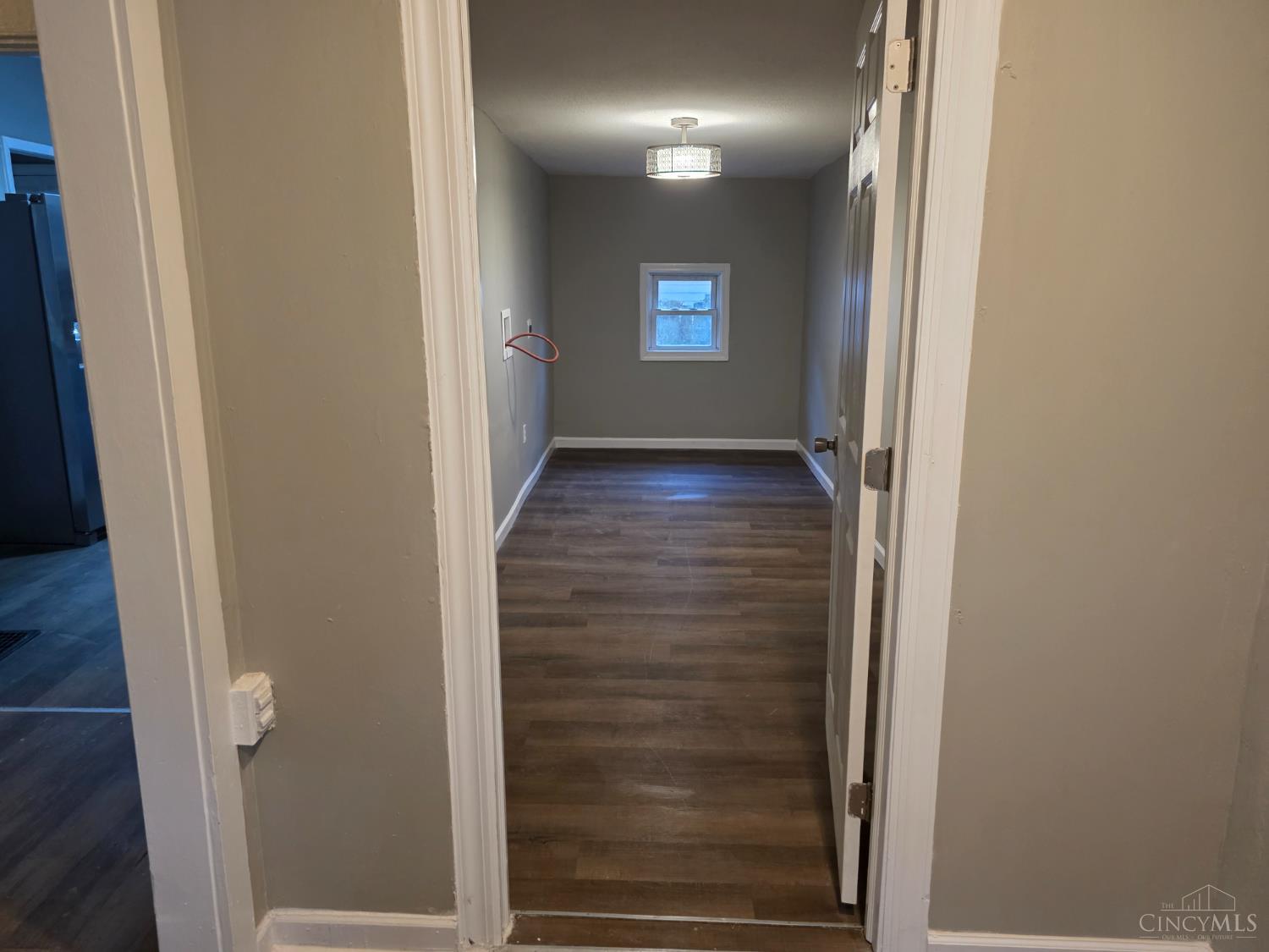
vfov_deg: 58.9
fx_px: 843
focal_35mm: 23
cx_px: 634
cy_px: 476
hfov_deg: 73.9
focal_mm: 6.3
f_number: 1.7
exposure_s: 1/120
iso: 640
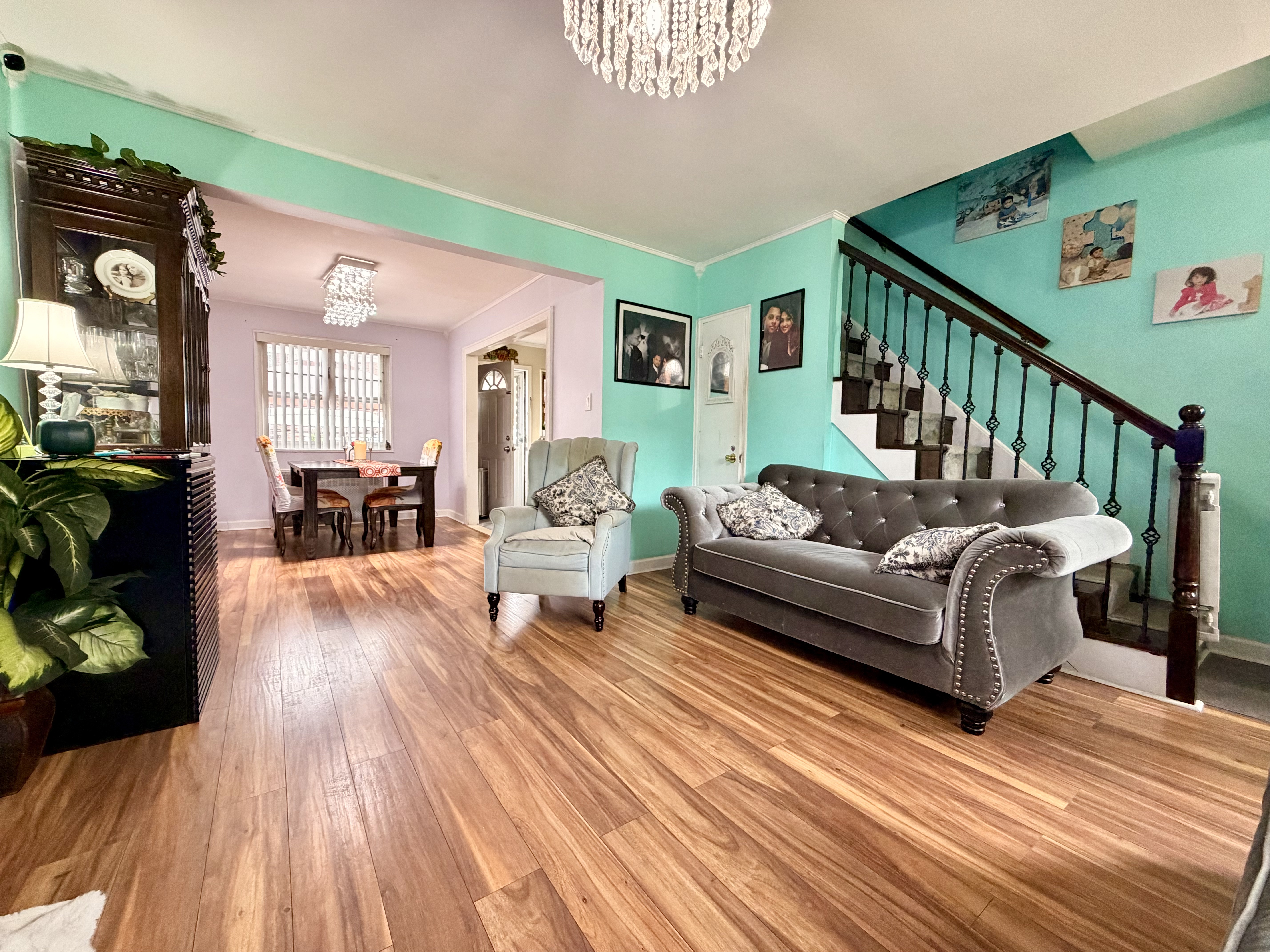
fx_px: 514
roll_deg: -0.8
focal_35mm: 14
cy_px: 476
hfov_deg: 102.1
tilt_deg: -2.0
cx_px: 635
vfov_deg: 85.7
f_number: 2.2
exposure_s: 1/60
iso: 400
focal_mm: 2.22
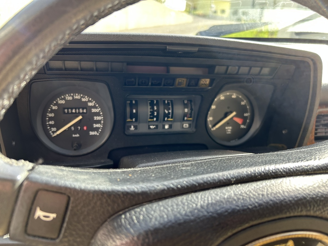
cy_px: 123
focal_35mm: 26
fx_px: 246
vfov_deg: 53.1
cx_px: 164
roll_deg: -6.3
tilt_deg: -19.9
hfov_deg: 67.3
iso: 32
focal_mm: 5.7
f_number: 1.5
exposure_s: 1/126
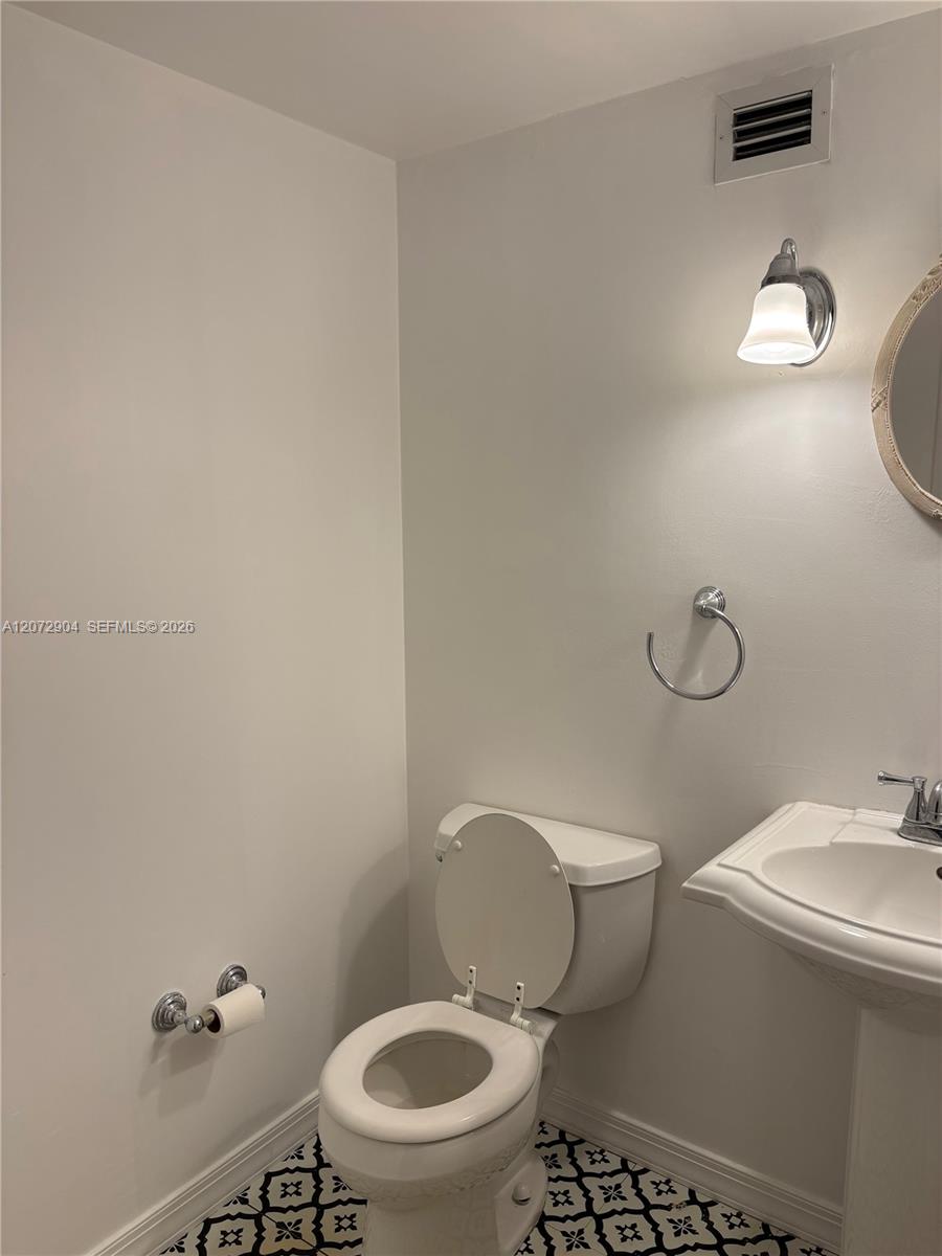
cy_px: 628
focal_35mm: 26
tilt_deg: -11.0
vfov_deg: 67.3
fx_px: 943
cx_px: 471
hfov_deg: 53.1
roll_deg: -0.6
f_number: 1.6
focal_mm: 5.96
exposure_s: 1/120
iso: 50
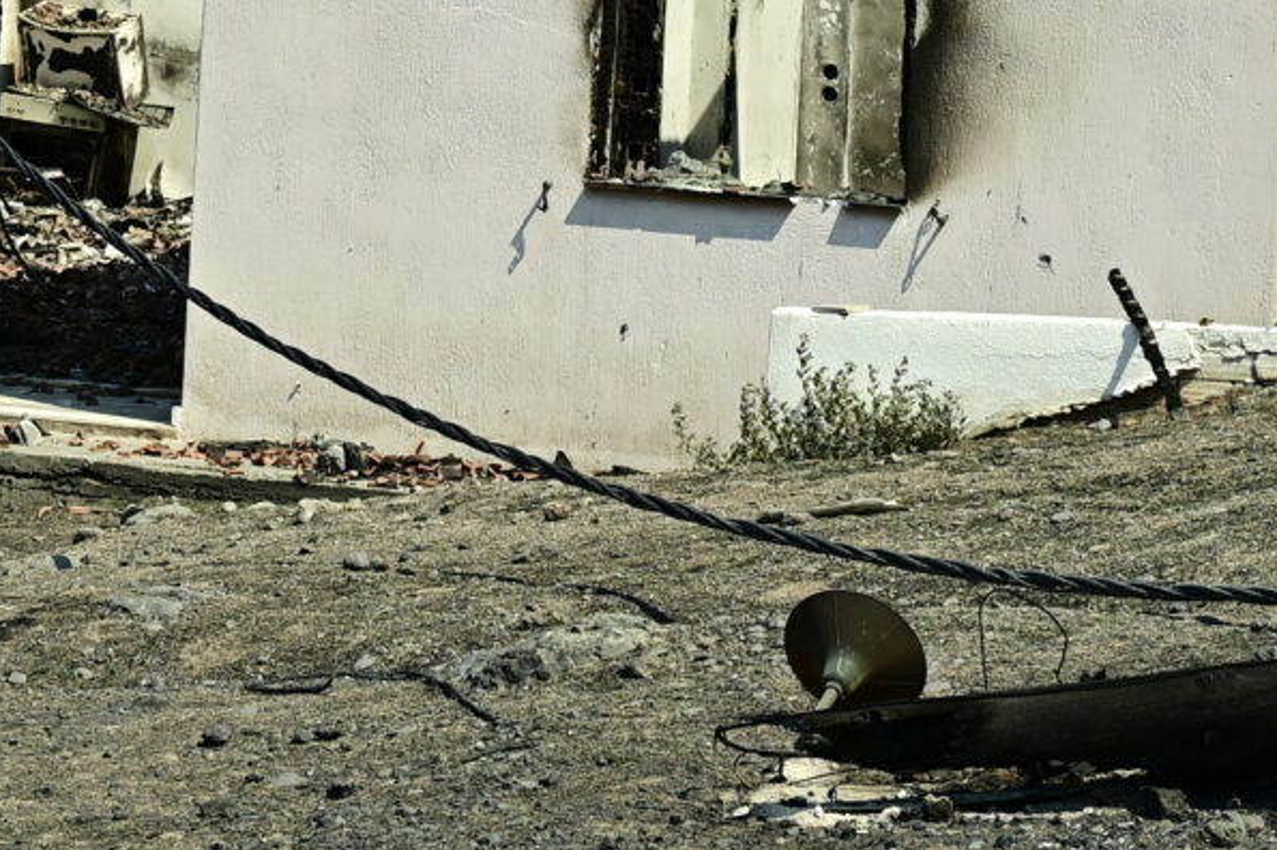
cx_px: 30
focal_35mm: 198
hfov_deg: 10.3
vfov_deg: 6.7
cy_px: -851
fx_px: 7019
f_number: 5
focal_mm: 46
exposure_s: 1/320
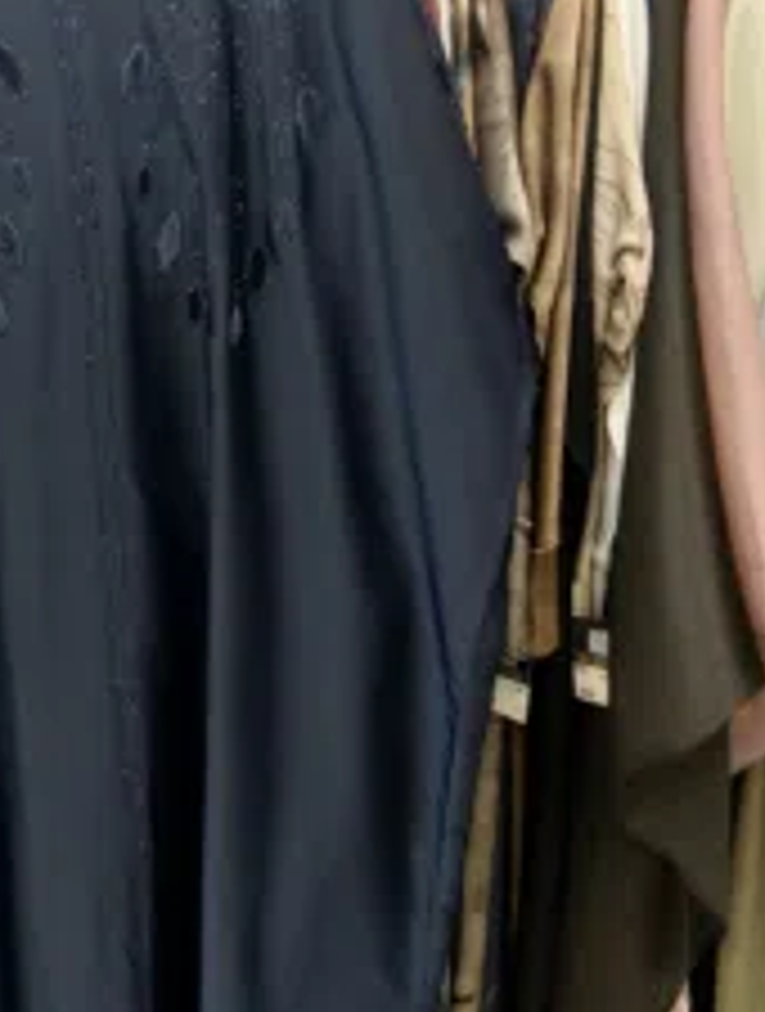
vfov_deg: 41.1
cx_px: 148
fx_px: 1349
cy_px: 477
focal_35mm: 46
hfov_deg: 30.8
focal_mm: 3.96
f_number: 1.8
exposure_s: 1/50
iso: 181
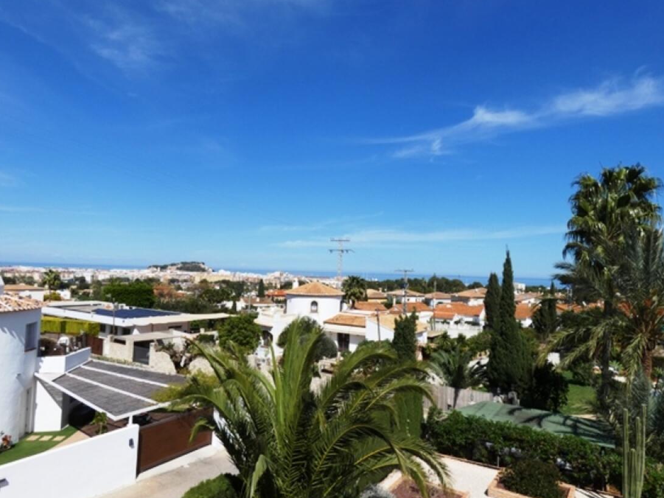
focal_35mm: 22
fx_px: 422
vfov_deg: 61.1
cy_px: 251
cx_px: 351
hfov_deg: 76.3
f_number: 5
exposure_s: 1/800
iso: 80
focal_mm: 3.6
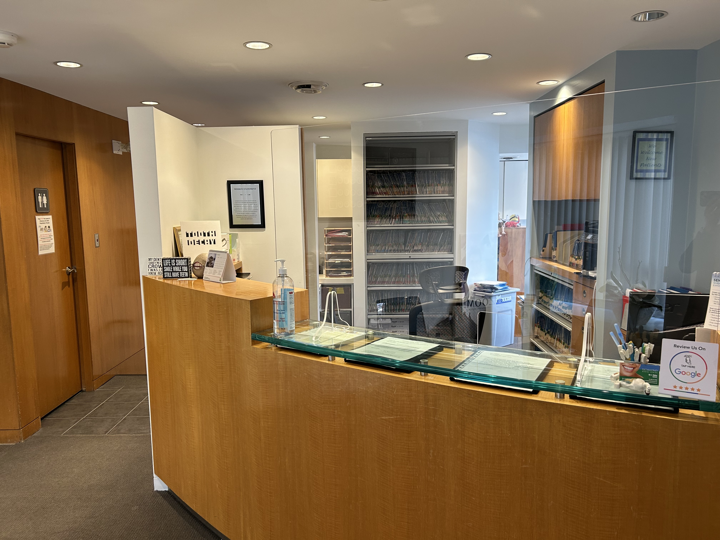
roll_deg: +1.1
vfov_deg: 53.1
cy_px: 270
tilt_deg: -6.8
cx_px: 360
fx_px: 541
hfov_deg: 67.3
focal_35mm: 26
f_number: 1.5
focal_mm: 5.7
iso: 80
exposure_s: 1/60
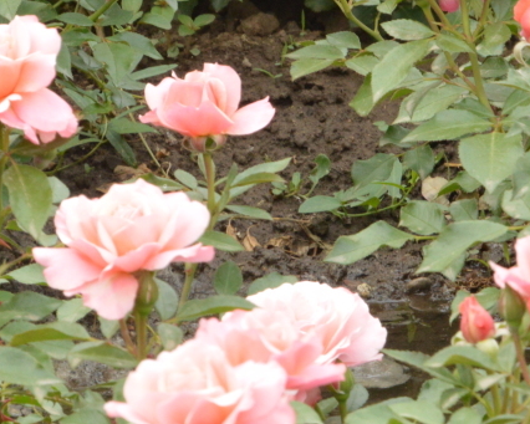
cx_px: 280
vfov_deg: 2.6
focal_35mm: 592
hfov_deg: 3.3
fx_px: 9290
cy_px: 192
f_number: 18
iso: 1800
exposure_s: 1/250
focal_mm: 175
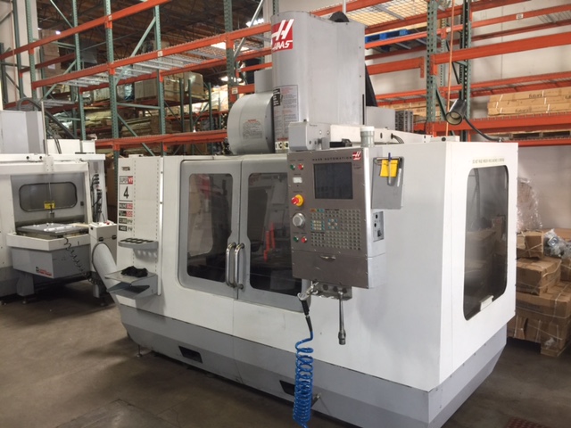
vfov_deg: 48.2
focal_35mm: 29
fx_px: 478
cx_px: 286
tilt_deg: -6.5
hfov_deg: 61.7
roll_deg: +1.7
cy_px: 214
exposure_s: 1/15
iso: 32
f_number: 2.2
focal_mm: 4.15
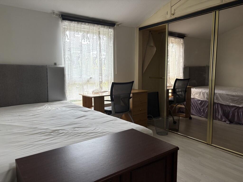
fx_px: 183
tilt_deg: -6.4
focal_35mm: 26
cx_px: 122
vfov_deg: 53.1
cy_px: 91
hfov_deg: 67.3
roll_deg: +0.5
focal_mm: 5.96
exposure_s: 1/238
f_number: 1.6
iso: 100
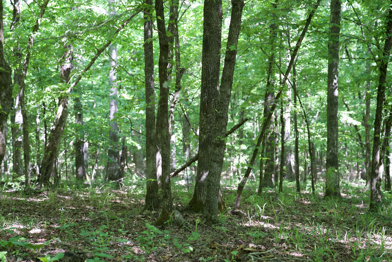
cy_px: 131
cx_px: 196
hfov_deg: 28.8
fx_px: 762
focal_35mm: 70
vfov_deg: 19.5
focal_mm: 70
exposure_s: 1/160
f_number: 4
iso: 1000
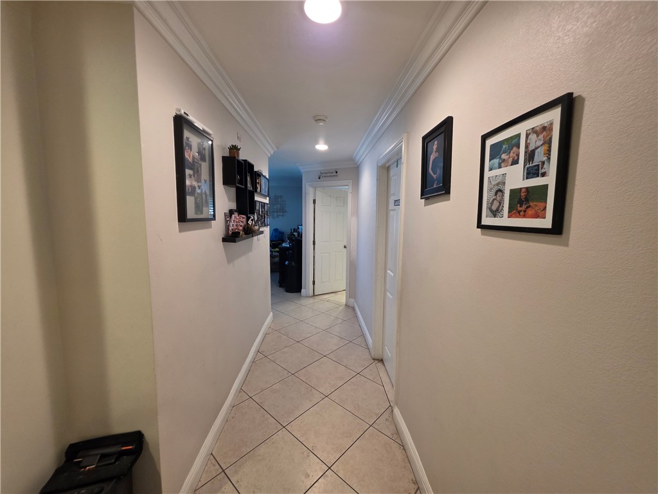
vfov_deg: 89.9
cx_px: 329
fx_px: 247
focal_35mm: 13
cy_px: 247
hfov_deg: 106.2
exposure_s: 1/60
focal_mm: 2.2
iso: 200
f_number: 1.9
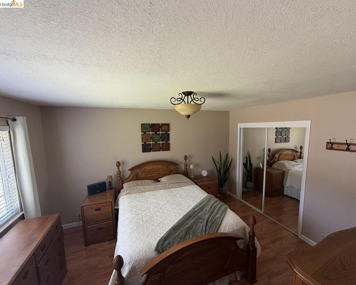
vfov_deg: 84.0
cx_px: 185
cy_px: 146
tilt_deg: -7.1
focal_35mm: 15
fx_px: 158
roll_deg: +1.1
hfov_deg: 96.8
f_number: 2.2
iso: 320
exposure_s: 1/111
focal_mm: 2.22
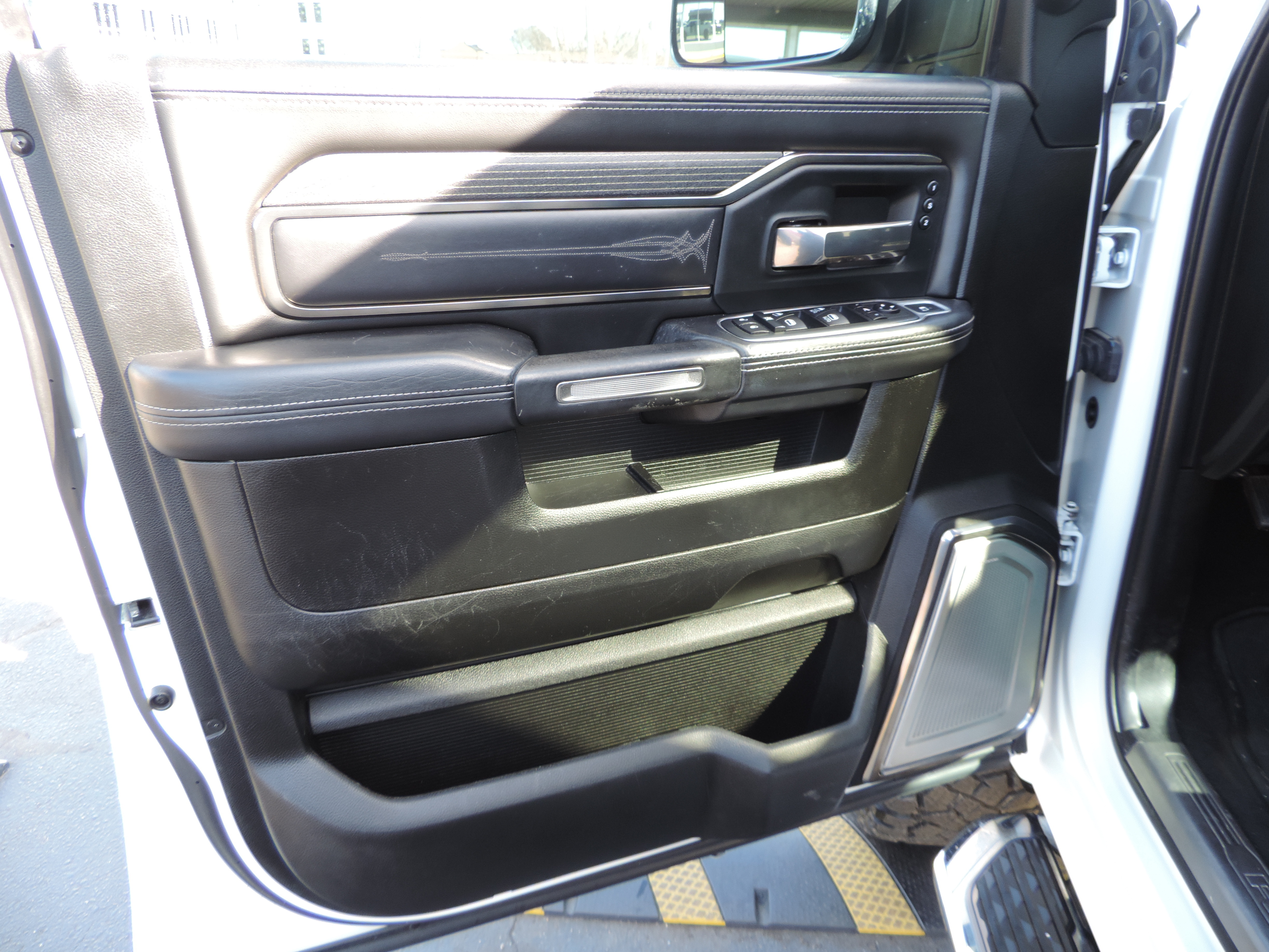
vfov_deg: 56.8
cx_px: 634
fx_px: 880
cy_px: 476
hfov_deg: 71.6
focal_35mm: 24
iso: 80
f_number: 3
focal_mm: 4.3
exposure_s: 1/30
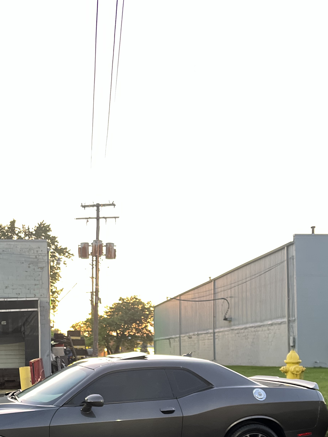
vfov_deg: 42.0
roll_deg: +0.9
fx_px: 543
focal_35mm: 43
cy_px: 345
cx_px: 106
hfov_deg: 33.3
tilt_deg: -0.4
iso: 1000
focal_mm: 5.1
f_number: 1.6
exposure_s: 1/20
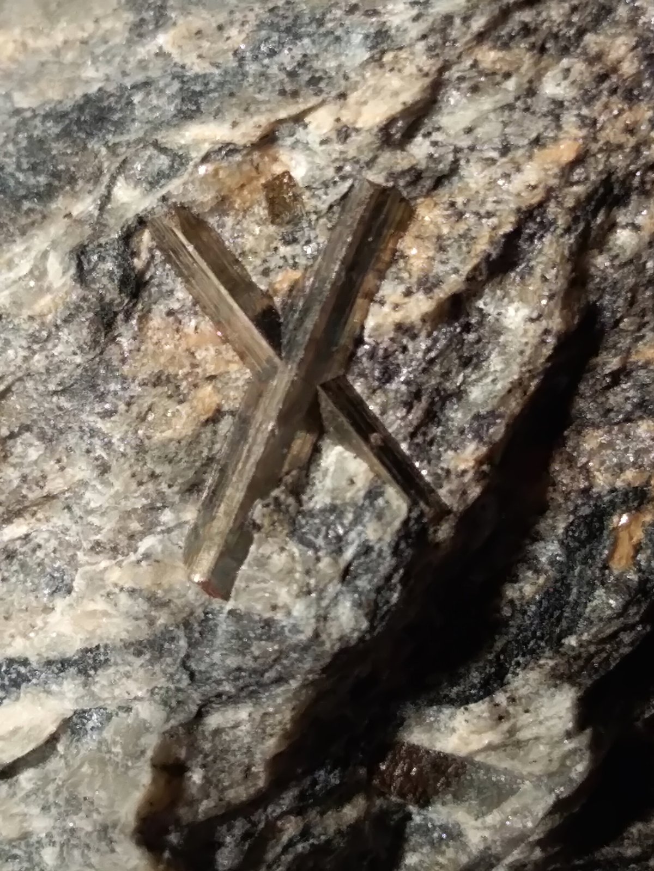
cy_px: 436
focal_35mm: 26
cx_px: 327
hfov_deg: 53.1
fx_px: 655
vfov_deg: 67.3
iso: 156
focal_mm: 3.54
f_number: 2
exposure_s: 1/100
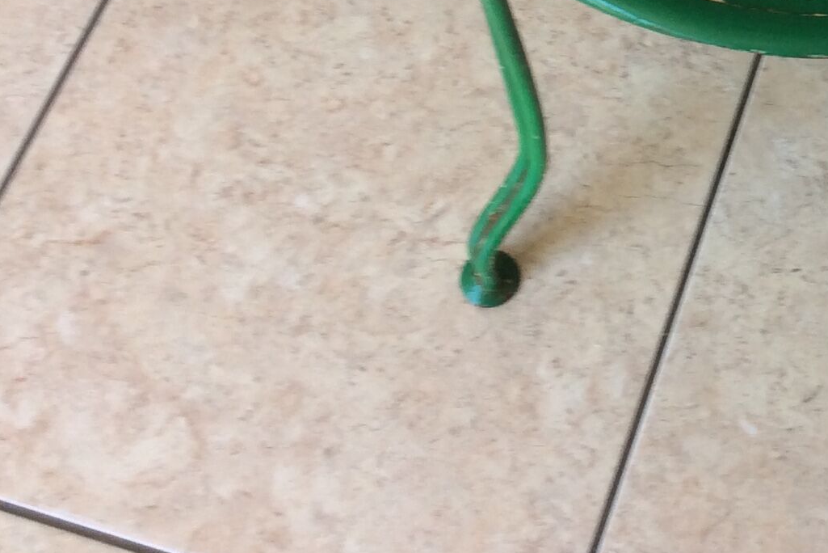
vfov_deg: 15.4
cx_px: 864
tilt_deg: -57.1
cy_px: -200
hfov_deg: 23.0
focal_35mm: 84
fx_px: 1932
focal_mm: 3.3
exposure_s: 1/50
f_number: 2.4
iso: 32
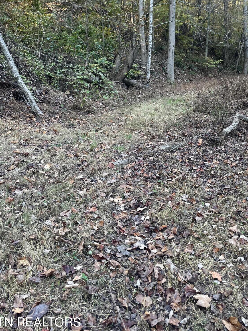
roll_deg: +2.1
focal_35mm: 35
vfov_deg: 52.0
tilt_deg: -4.3
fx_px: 334
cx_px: 154
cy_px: 120
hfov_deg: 40.4
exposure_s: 1/121
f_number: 1.6
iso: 80
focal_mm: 4.2
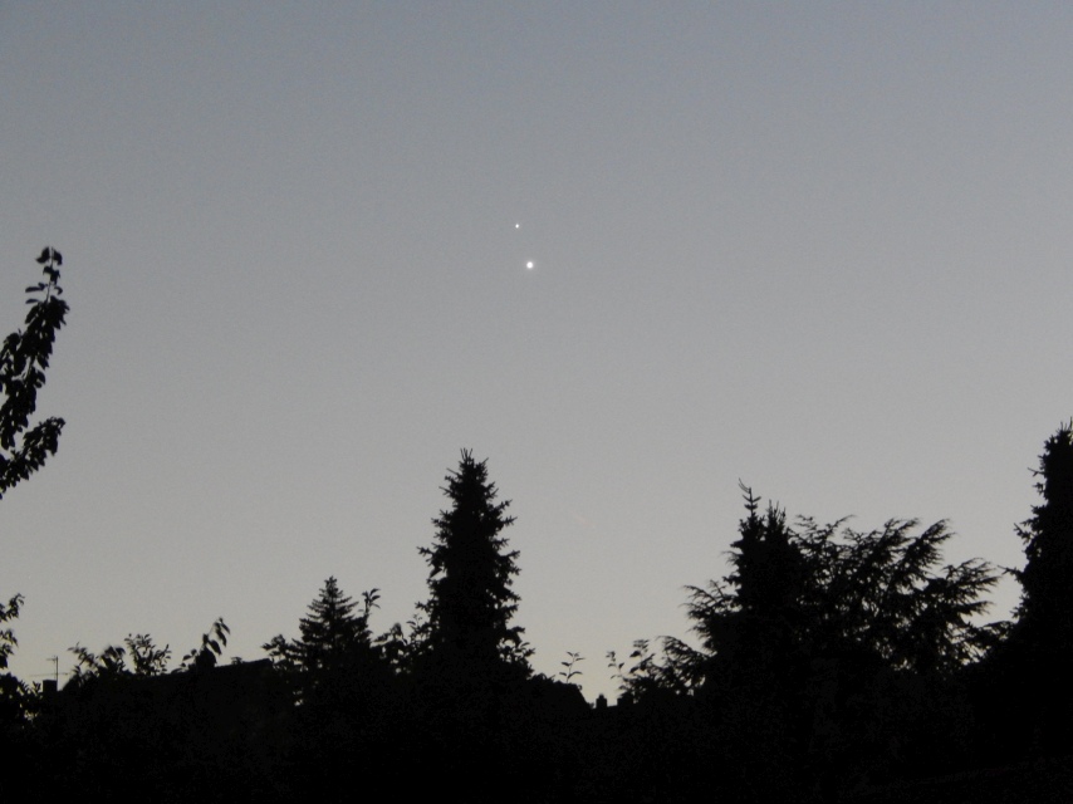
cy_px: 402
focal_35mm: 209
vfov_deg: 7.1
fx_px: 6477
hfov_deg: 9.5
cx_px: 536
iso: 800
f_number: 5.4
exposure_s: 1/2.5
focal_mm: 37.1
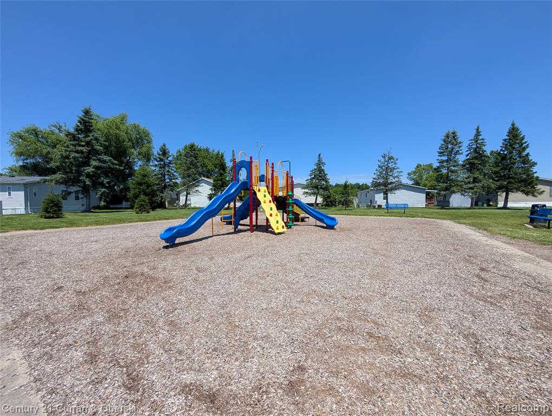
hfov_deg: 110.5
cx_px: 276
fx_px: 192
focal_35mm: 12
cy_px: 208
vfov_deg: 94.6
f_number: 1.7
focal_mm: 2.02
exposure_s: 1/3436
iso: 53
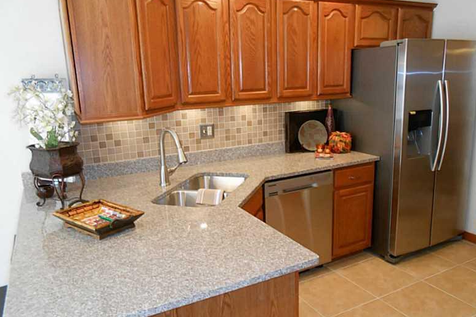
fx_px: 370
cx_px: 245
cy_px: 167
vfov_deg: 46.4
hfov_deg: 65.5
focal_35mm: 28
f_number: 3.5
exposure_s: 1/30
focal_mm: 4.6
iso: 320
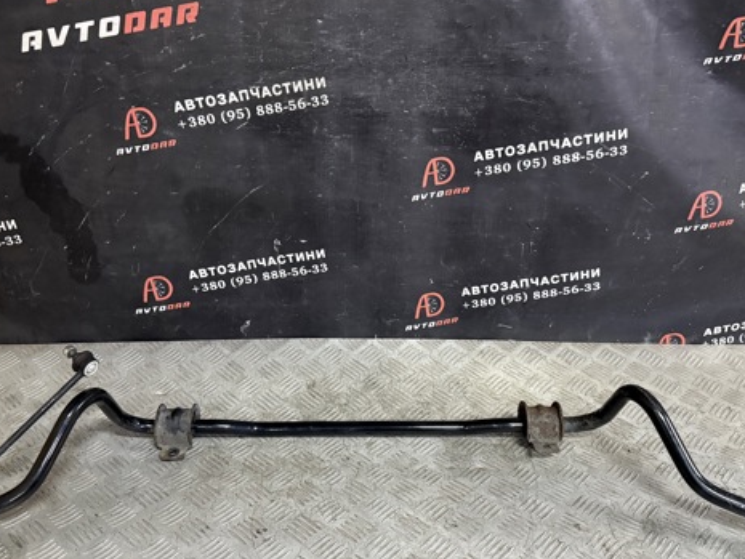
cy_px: 287
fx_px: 710
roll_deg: -0.9
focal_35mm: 33
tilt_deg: -23.1
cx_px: 360
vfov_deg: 43.0
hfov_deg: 55.3
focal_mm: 6.76
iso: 800
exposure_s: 1/60
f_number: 1.78
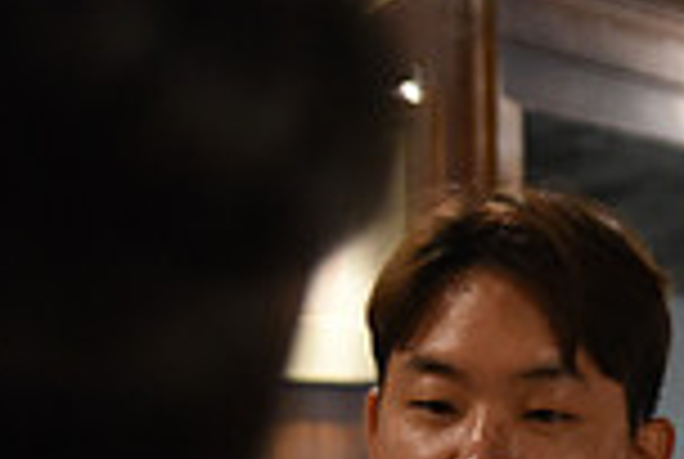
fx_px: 3769
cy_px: 812
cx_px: 1134
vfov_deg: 6.8
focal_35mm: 198
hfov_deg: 9.9
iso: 4000
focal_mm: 52
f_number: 4
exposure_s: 1/100
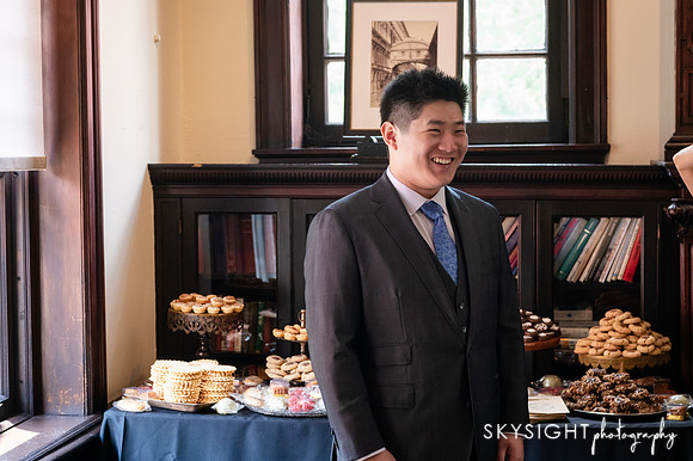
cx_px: 346
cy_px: 230
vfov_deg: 18.9
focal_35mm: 72
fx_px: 1388
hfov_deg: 28.0
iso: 4000
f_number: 5
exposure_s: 1/250
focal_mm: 70
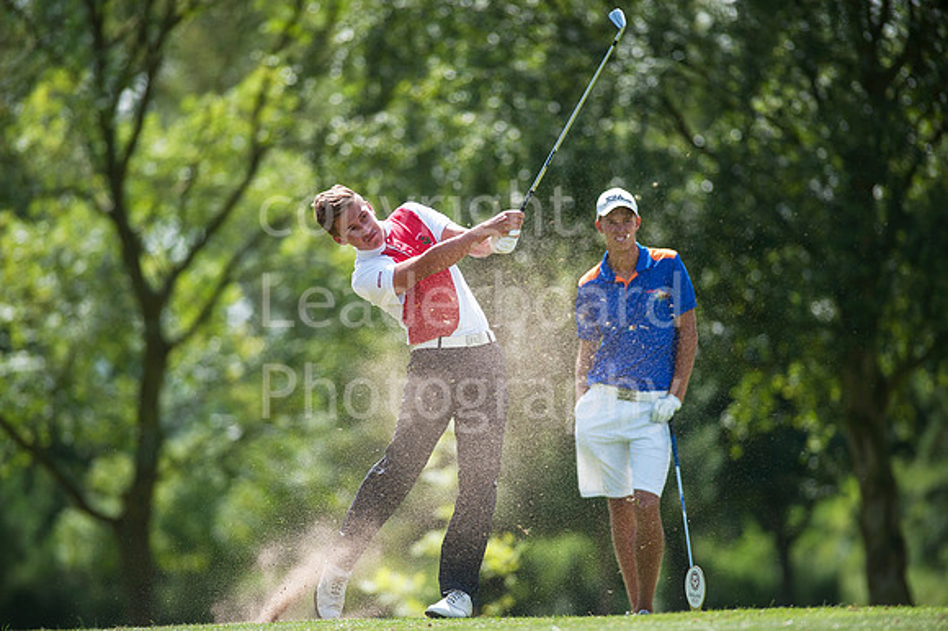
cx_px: 474
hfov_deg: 6.9
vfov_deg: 4.6
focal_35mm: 300
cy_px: 316
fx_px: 7895
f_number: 4
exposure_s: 1/1600
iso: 400
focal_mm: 300
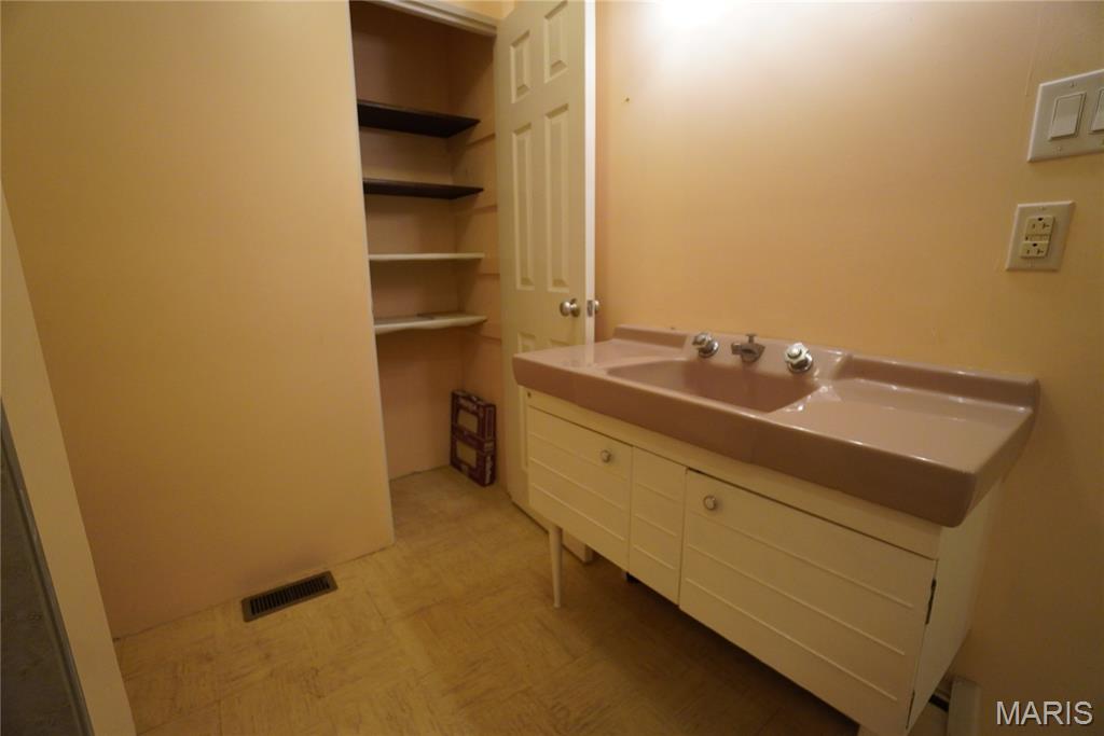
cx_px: 552
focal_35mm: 15
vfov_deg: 77.3
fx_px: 460
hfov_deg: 100.4
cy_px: 368
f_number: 4
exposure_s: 1/160
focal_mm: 10
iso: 1600
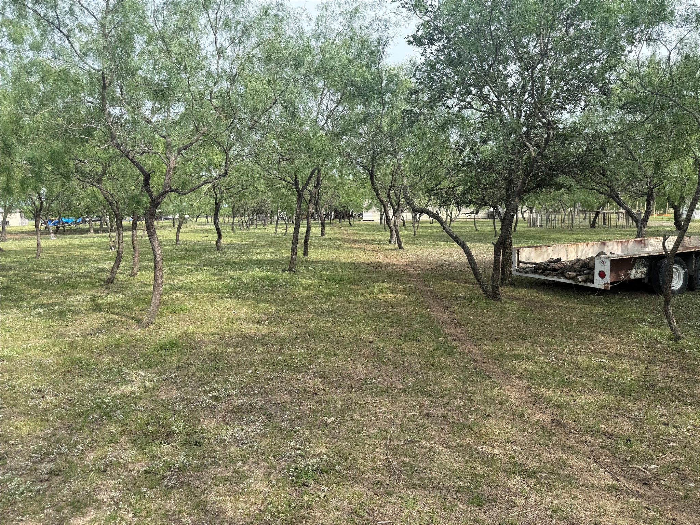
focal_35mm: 24
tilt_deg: -4.6
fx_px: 485
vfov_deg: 56.8
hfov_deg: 71.6
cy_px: 262
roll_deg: +0.3
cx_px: 350
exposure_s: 1/1770
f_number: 1.78
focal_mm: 6.76
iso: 80
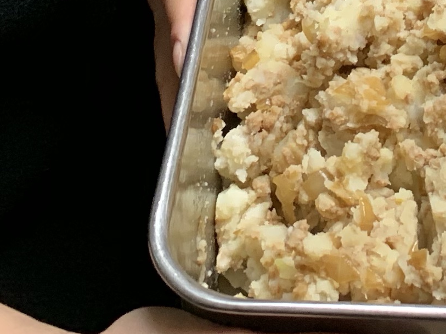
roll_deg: -1.5
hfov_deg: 14.8
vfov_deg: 10.1
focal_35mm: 129
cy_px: -460
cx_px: 543
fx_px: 1661
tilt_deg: -19.4
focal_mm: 4.25
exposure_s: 1/50
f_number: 1.8
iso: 160
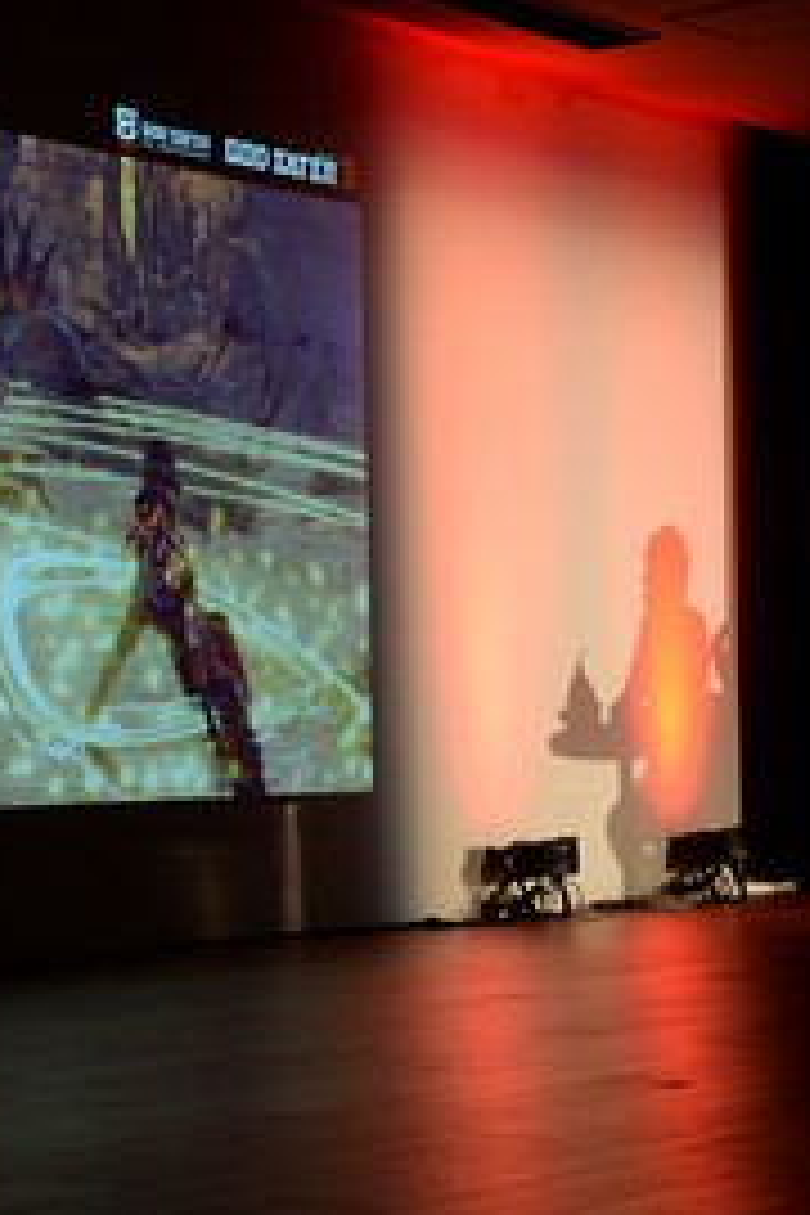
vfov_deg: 22.3
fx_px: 3071
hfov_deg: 15.0
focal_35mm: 91
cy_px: 466
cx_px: 302
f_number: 4.2
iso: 640
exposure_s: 1/60
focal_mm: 48
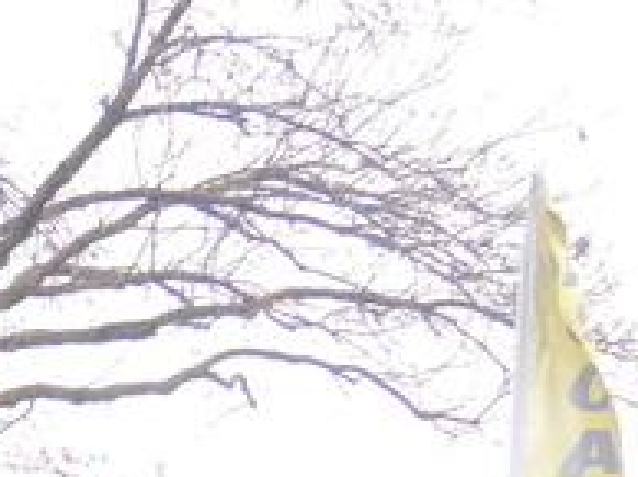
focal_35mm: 127
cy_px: 1026
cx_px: -885
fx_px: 2338
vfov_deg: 10.5
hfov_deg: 12.3
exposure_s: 1/500
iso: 280
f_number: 2.8
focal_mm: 5.1
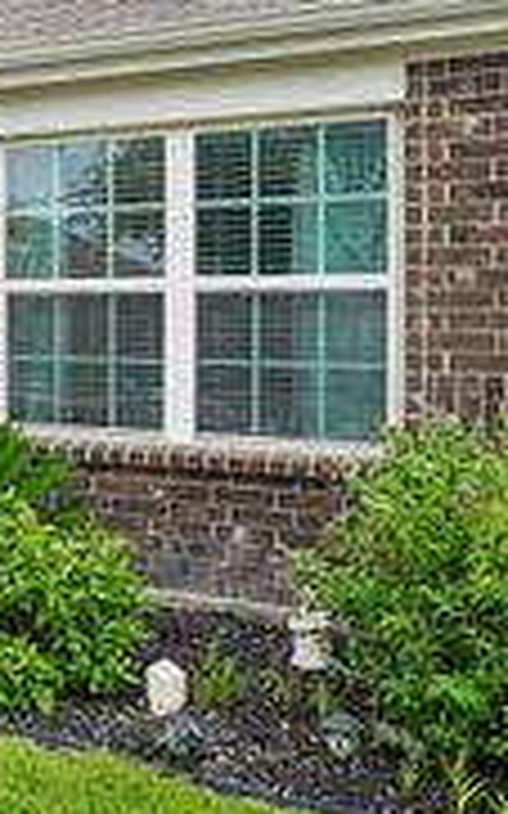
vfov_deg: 43.9
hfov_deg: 24.6
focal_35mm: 45
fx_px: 998
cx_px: -166
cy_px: 295
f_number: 8
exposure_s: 1/50
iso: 100
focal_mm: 16
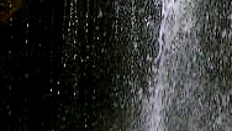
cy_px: -43
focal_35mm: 202
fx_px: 1243
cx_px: 426
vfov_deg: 6.0
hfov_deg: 10.0
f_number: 4.9
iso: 50
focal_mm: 5.7
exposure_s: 1/250
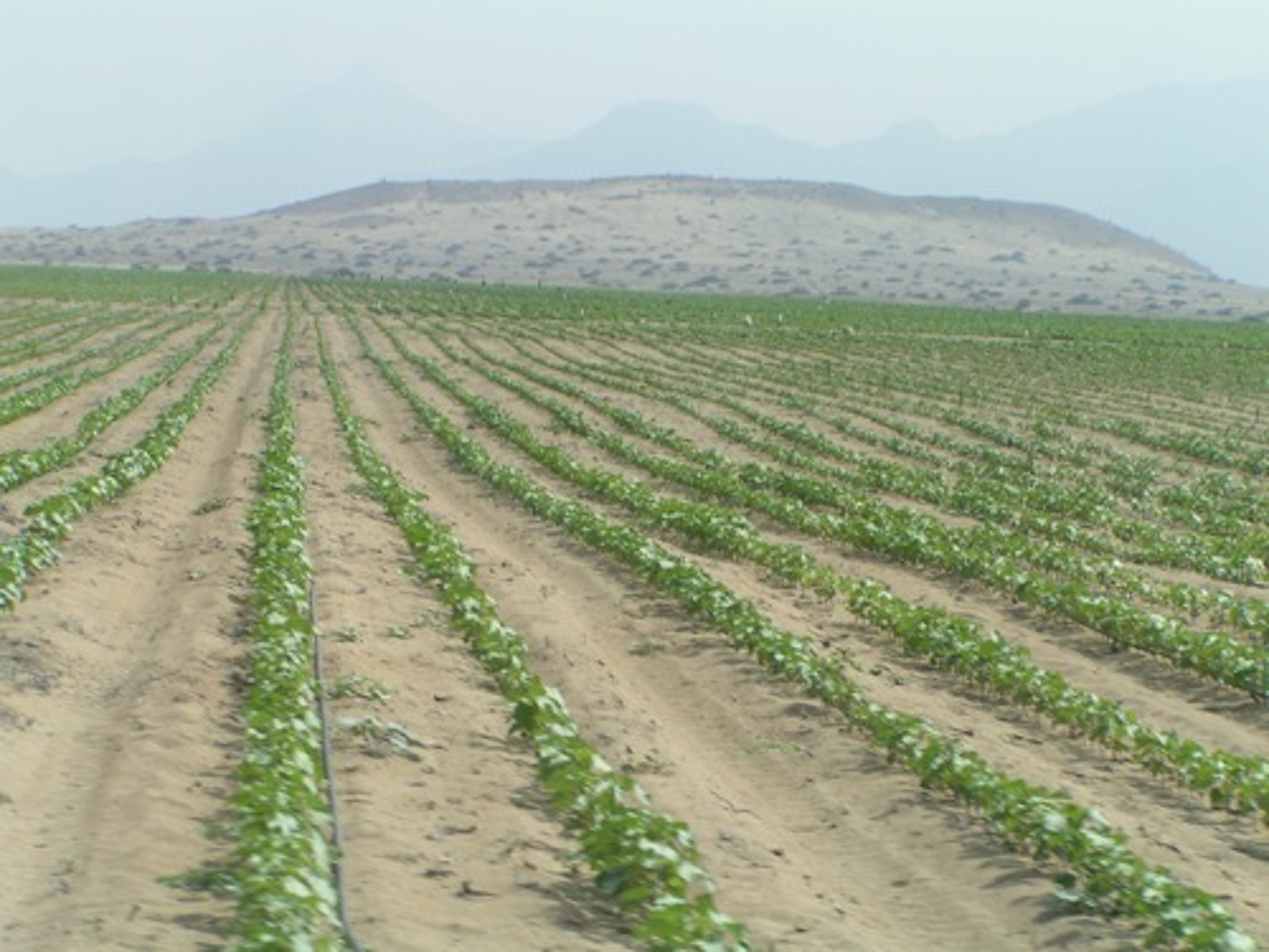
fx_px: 4179
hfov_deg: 17.3
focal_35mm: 114
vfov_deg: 13.0
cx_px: 634
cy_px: 476
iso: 50
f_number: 6.3
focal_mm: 17.4
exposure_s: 1/400
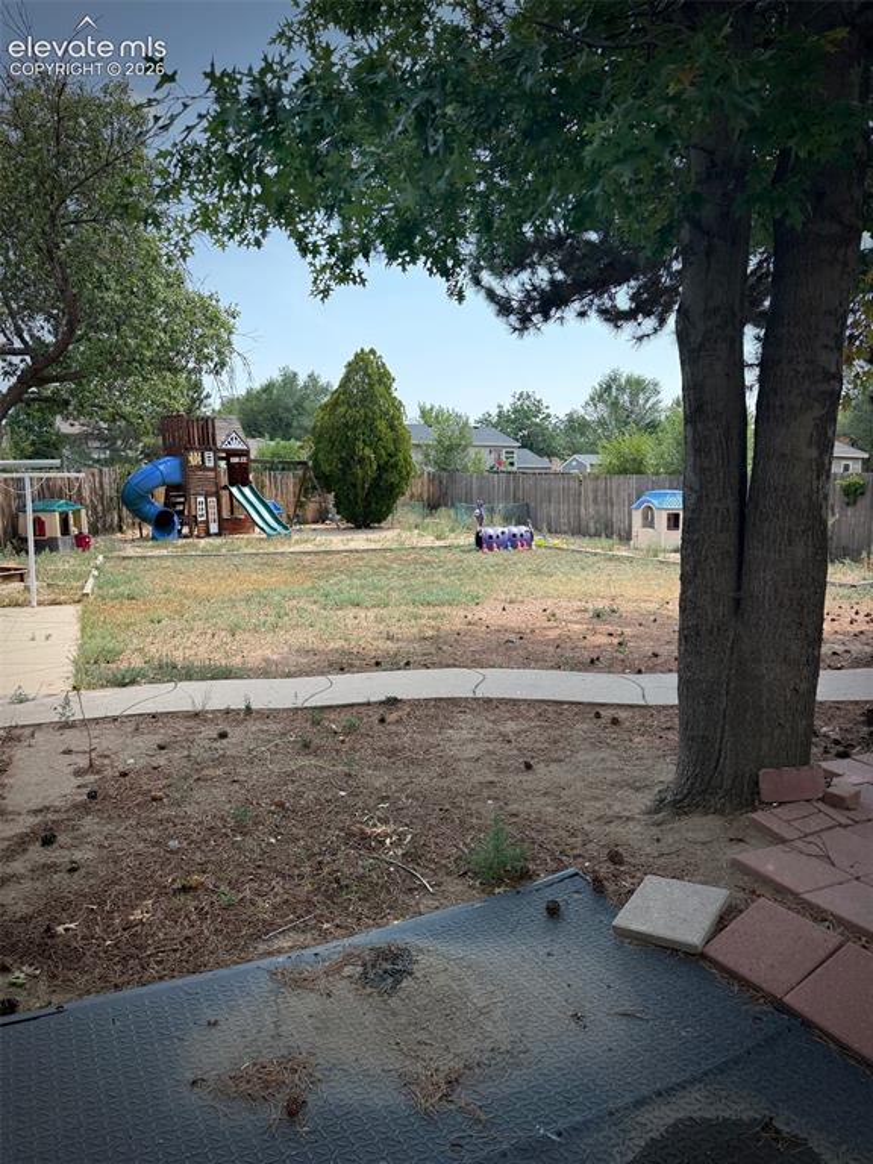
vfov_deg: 71.6
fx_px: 807
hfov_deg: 56.8
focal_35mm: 24
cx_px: 436
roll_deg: +0.0
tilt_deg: -5.8
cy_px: 582
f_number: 1.78
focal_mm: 6.76
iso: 100
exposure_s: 1/2169
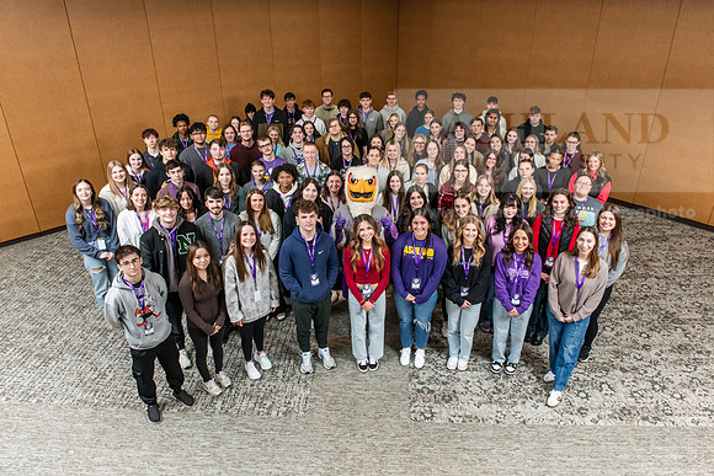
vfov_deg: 53.2
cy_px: 238
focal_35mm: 24
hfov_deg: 73.7
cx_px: 357
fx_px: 476
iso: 2500
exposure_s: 1/160
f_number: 10
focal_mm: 24
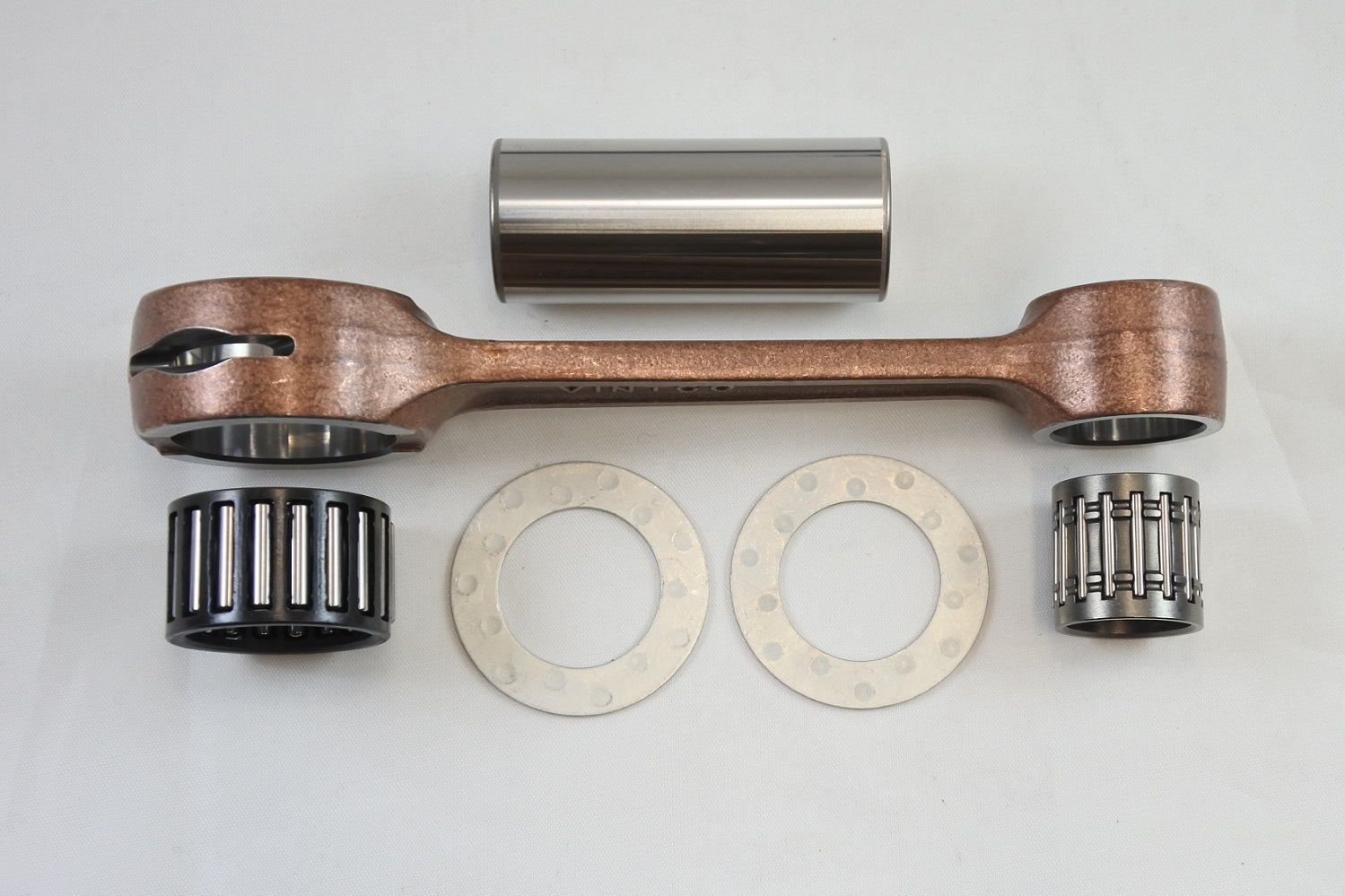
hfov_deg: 37.5
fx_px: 1980
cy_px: 448
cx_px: 672
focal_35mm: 53
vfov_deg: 25.5
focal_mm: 19.7
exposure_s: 1/125
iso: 400
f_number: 4.5
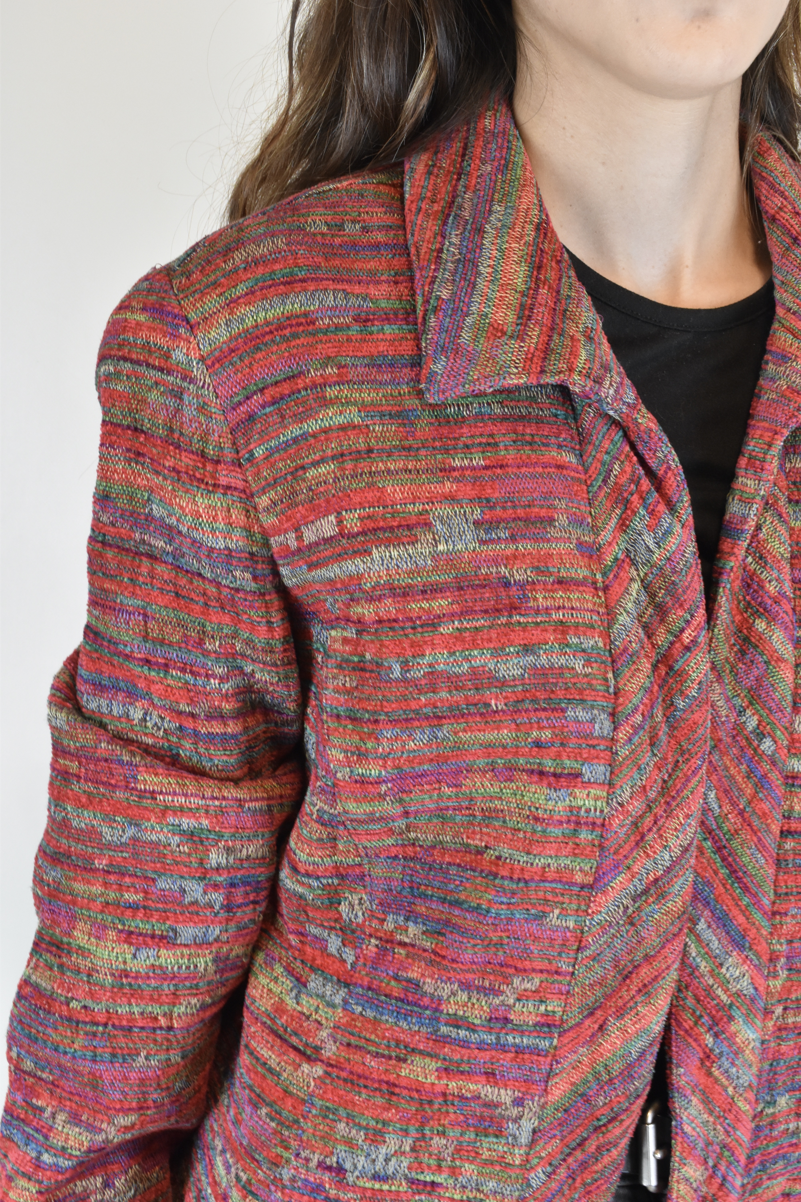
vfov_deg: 46.4
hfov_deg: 31.9
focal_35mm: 42
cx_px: 400
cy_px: 601
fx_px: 1402
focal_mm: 28
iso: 1600
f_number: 13
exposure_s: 1/30
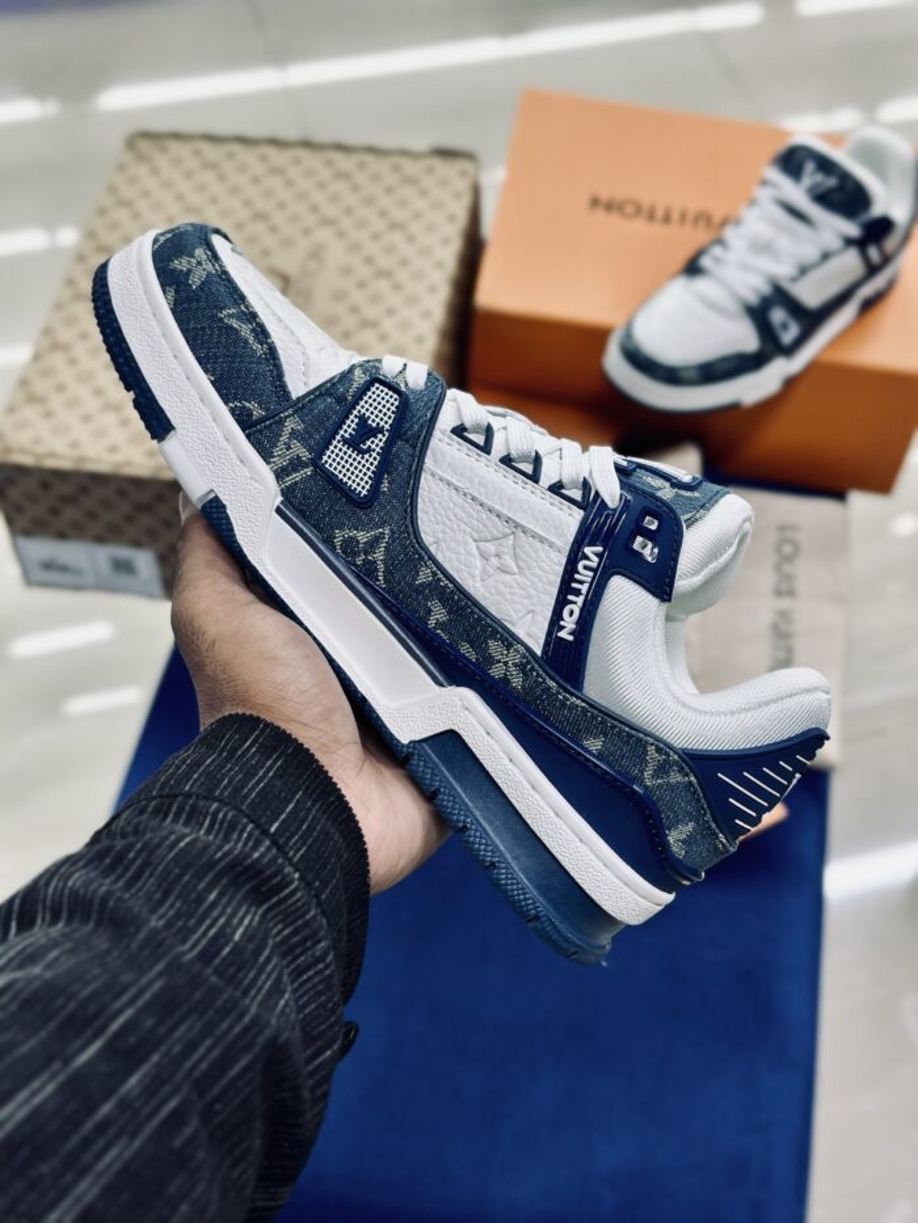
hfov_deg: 30.3
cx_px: 459
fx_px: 1697
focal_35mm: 48
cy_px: 612
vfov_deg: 39.7
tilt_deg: -51.6
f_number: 1.78
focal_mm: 6.86
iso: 64
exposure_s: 1/100
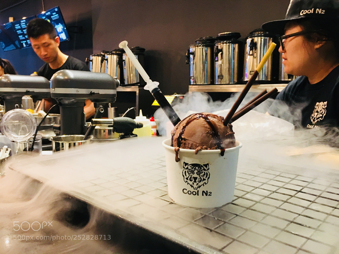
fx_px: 284
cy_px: 127
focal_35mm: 29
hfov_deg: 61.7
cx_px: 170
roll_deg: -0.1
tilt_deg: -5.3
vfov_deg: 48.2
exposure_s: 1/30
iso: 200
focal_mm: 4.15
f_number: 2.2
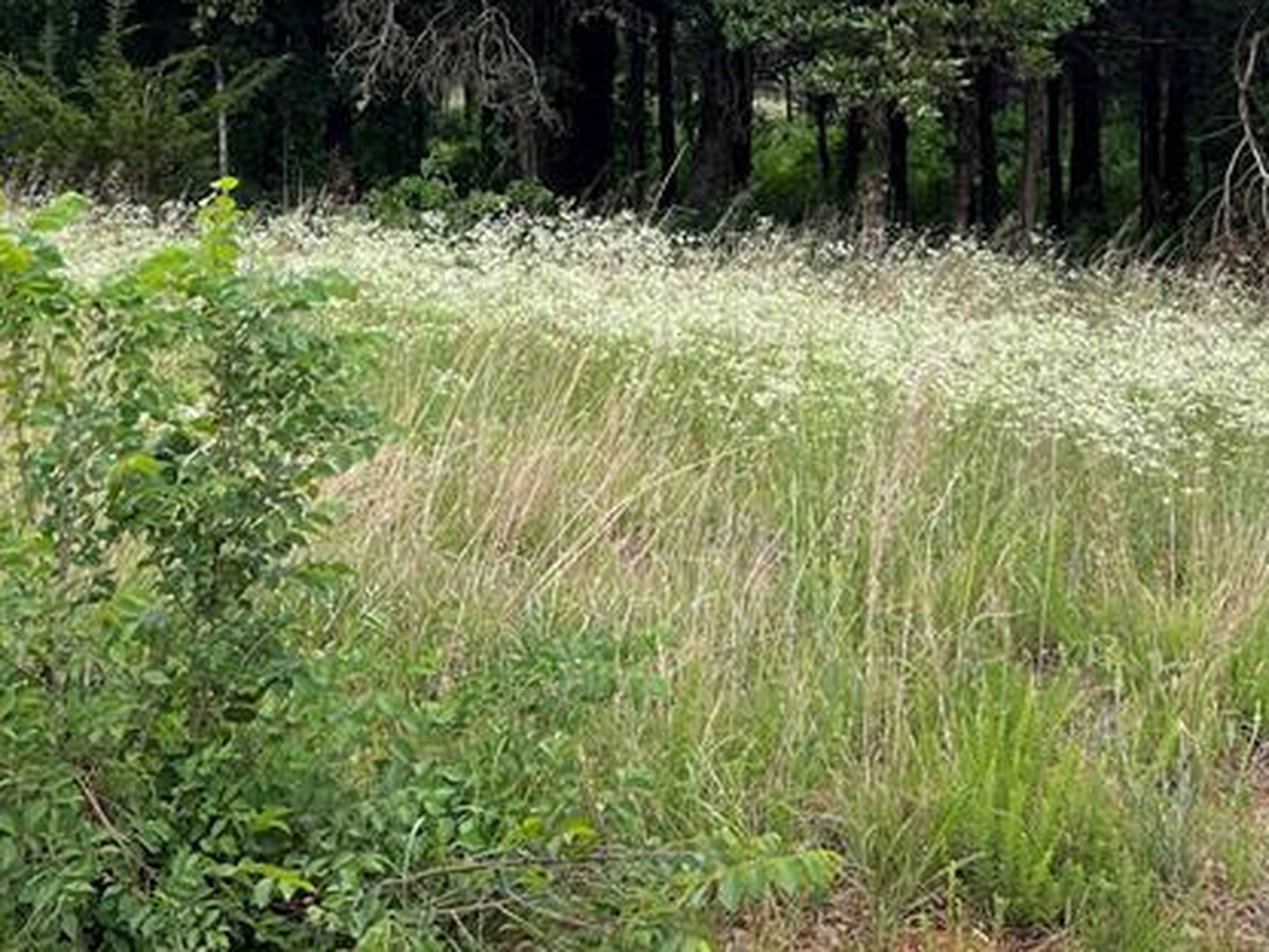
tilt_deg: +5.2
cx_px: 750
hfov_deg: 30.2
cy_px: -21
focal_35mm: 64
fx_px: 2346
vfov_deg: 22.0
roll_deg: +0.6
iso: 50
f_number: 1.5
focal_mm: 5.7
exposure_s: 1/1344
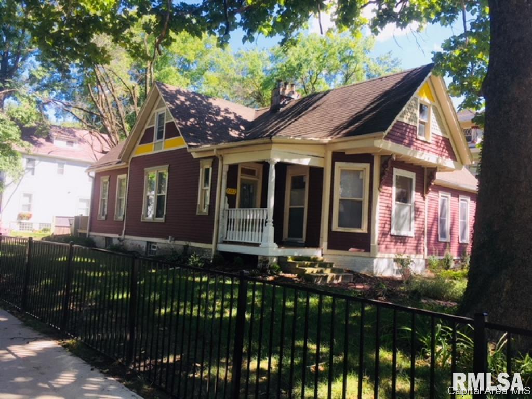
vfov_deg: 48.2
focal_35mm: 29
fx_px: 446
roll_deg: -2.6
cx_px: 266
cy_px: 200
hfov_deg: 61.7
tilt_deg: +5.7
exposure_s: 1/343
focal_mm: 4.15
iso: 25
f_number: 2.2
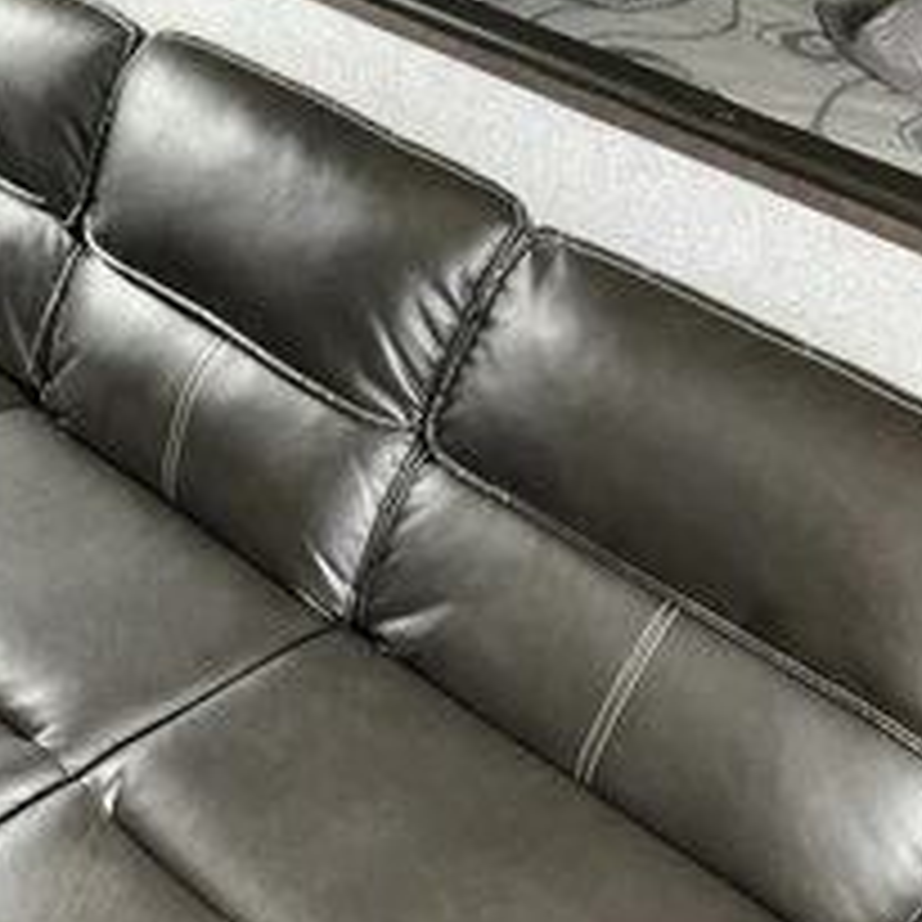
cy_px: 612
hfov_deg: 33.5
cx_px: 265
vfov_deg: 33.7
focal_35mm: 50
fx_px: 1507
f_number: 1.8
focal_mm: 3
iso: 200
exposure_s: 1/60
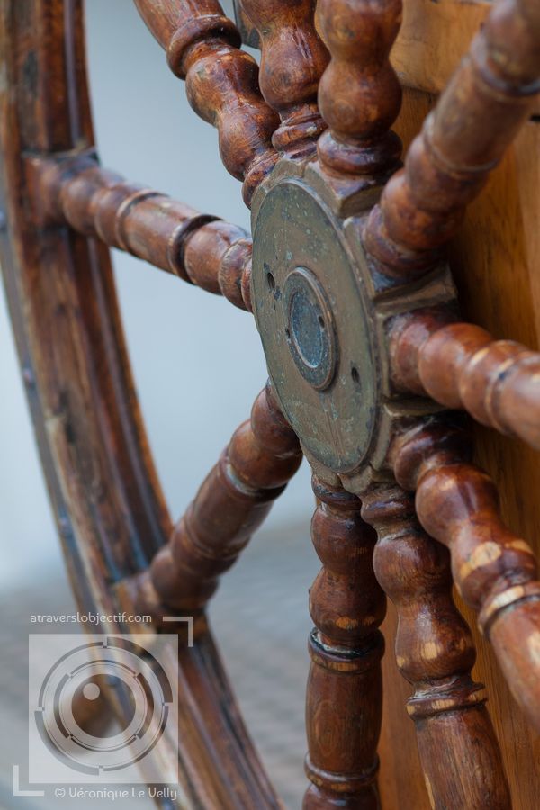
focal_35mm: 188
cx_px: 270
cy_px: 405
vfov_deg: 11.0
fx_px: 4218
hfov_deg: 7.3
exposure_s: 1/400
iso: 400
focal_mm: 125
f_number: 4.5
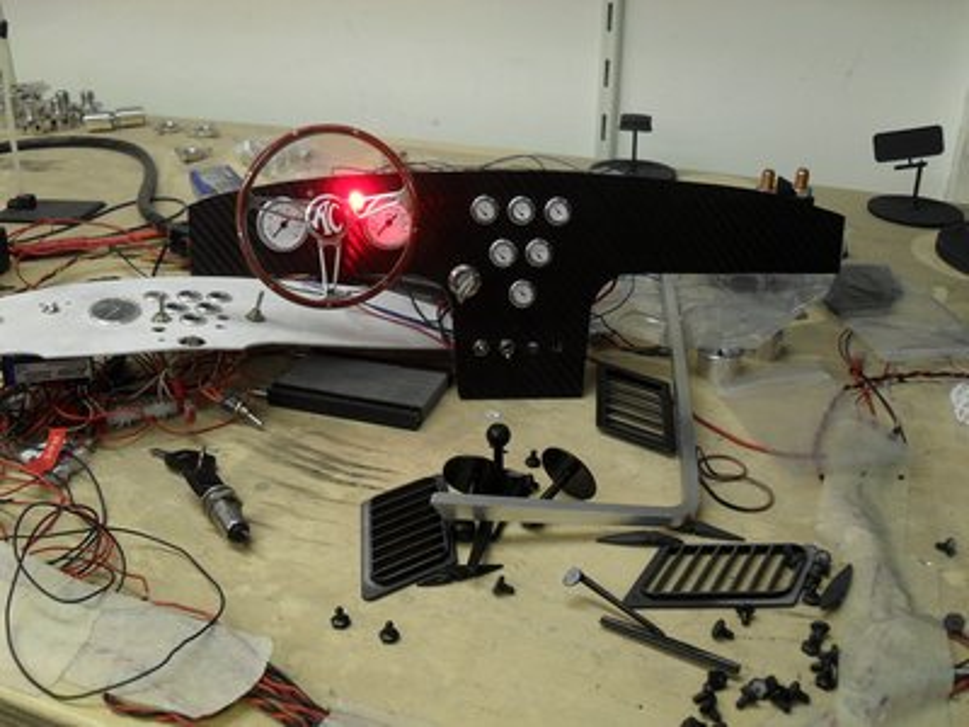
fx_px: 980
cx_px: 484
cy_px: 364
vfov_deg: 40.7
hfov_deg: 52.6
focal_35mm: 35
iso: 120
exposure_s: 1/45
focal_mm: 6.2
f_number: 2.8
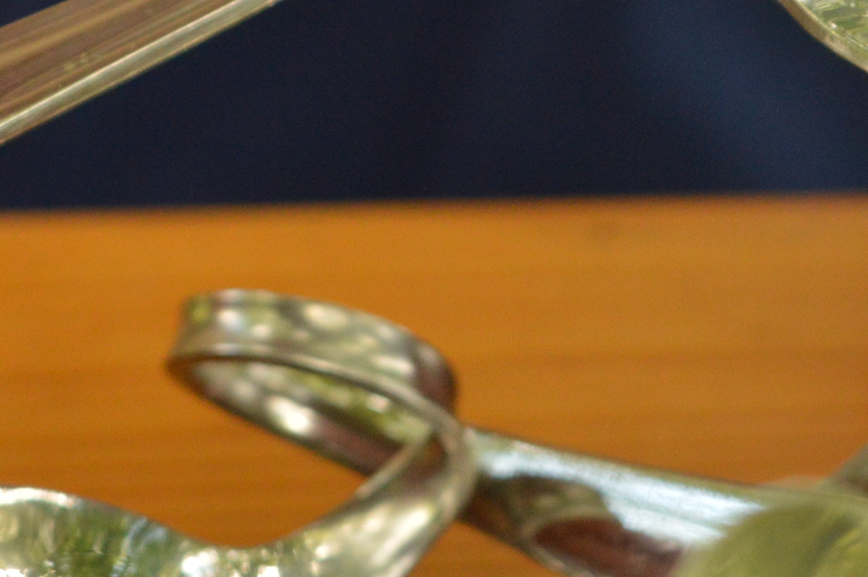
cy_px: -103
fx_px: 5719
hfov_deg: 8.7
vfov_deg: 5.7
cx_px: 273
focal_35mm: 237
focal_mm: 55
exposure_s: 1/250
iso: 1100
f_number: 5.6
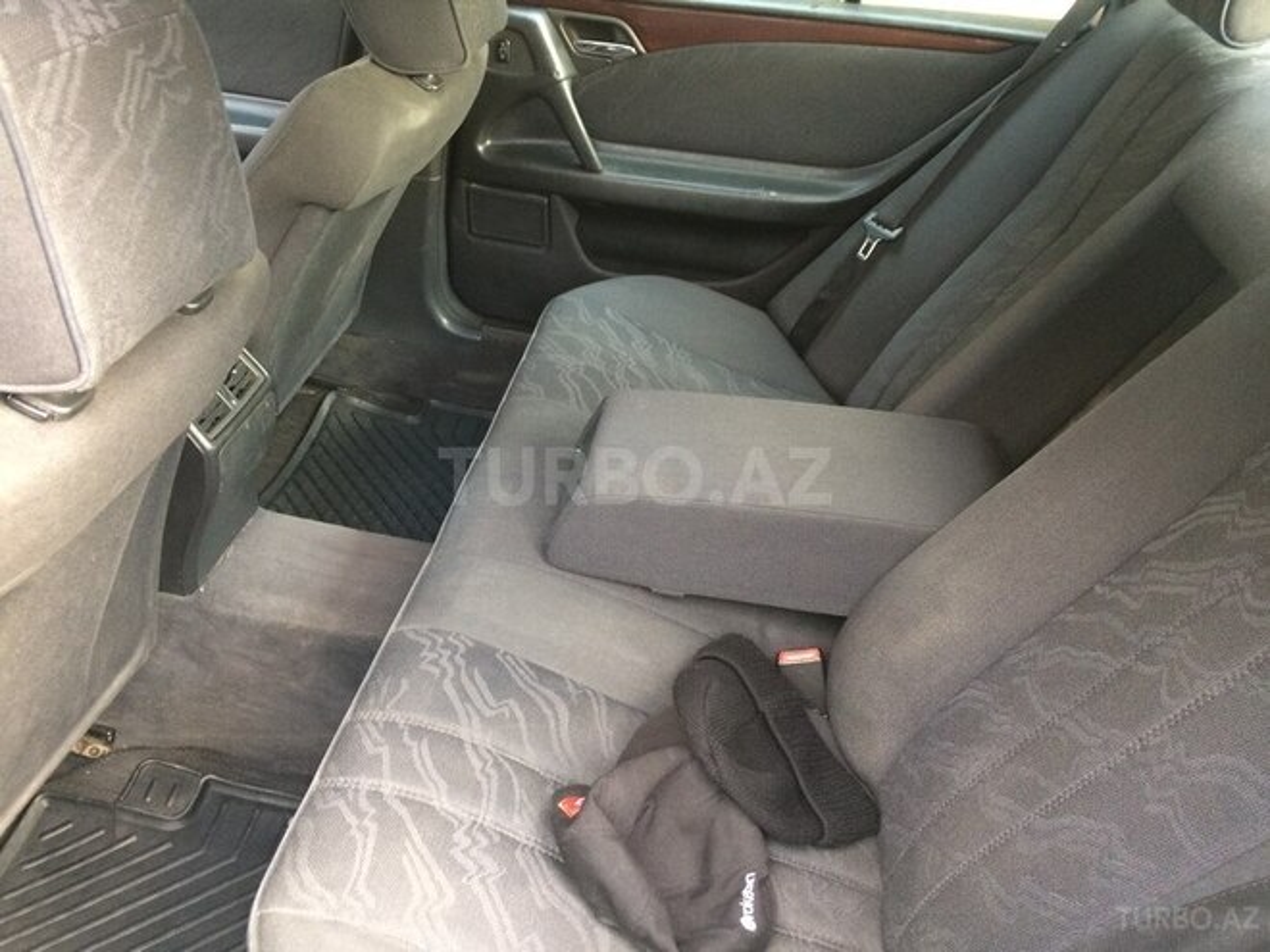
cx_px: 635
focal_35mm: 29
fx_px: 1064
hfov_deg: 61.7
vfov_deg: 48.2
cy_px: 476
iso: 200
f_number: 2.2
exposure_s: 1/33
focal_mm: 4.15
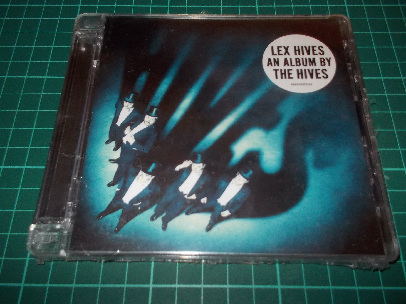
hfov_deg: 61.7
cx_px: 203
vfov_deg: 48.2
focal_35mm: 29
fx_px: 340
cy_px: 152
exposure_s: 1/30
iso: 200
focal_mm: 4.1
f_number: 3.3
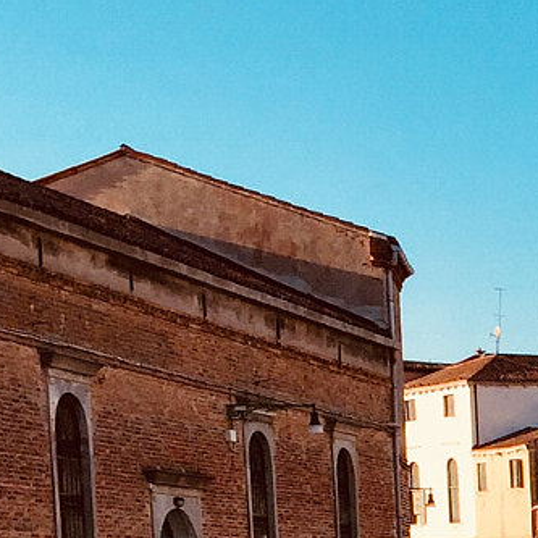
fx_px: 2163
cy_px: 837
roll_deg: +0.4
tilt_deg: -5.0
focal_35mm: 123
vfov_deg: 13.3
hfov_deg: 12.8
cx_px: 987
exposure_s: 1/1276
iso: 32
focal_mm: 4.15
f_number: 2.2
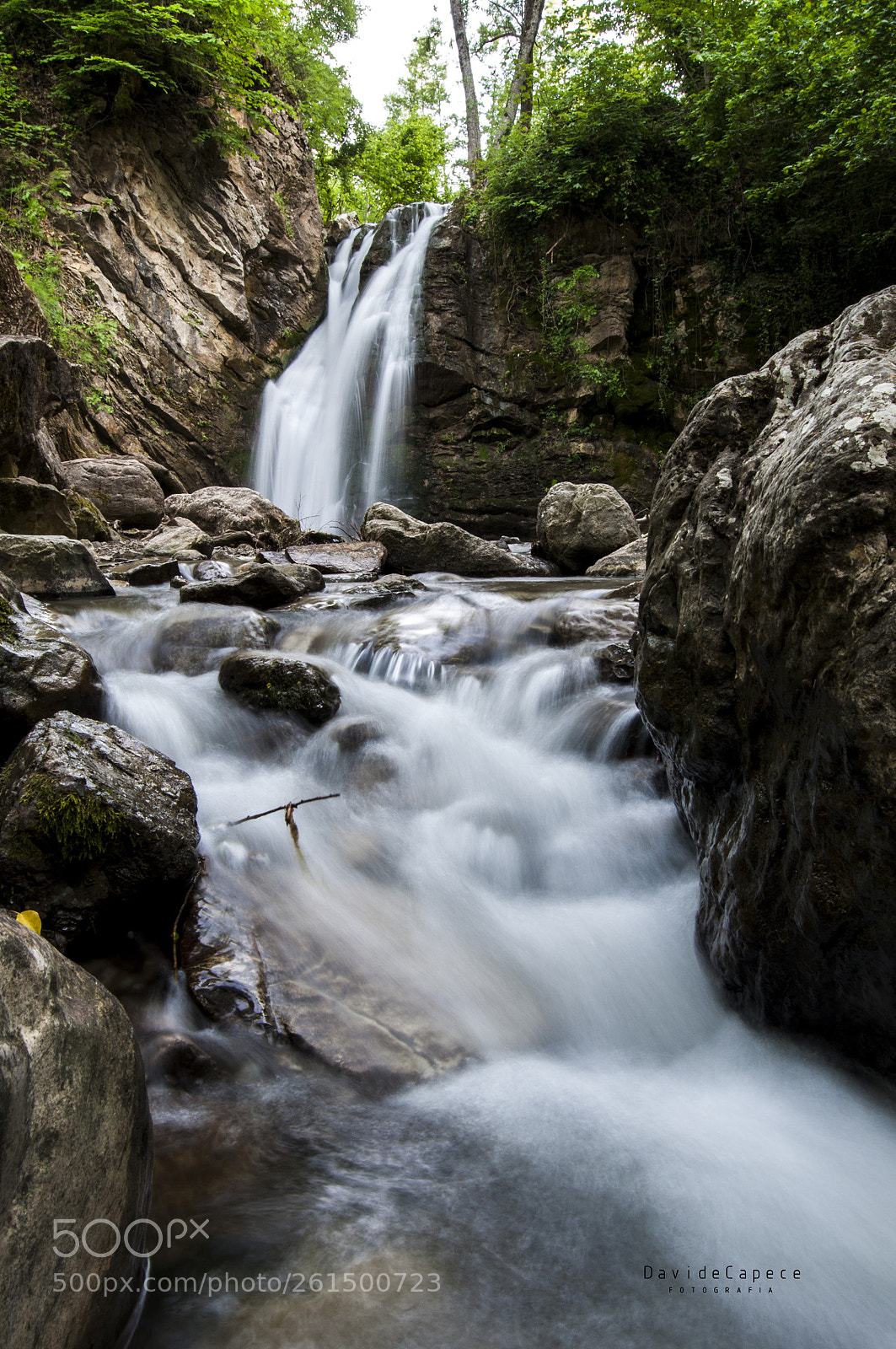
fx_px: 1010
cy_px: 674
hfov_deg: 47.8
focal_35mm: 27
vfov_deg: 67.4
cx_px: 448
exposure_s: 1/1.25
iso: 200
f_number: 22
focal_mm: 18
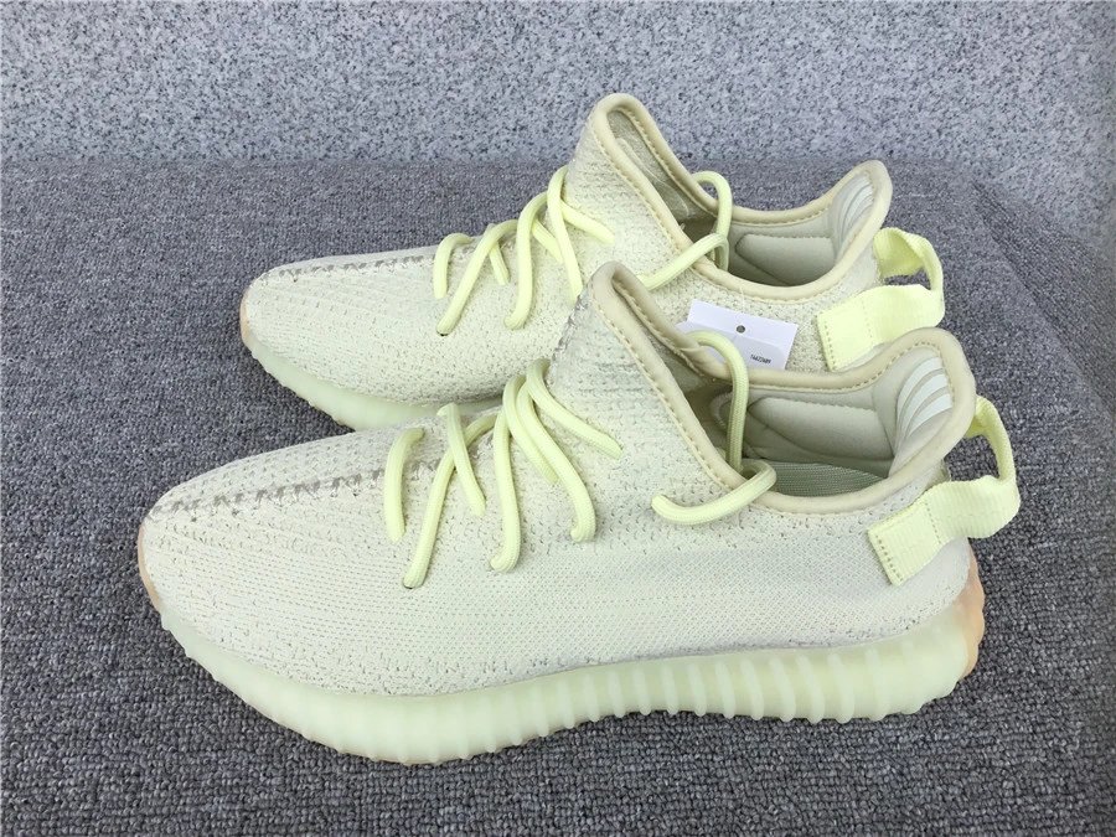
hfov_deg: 58.4
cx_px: 558
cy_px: 418
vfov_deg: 45.4
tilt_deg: -43.9
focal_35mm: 31
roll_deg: -3.7
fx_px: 999
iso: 25
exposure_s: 1/627
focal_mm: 3.3
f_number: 2.4
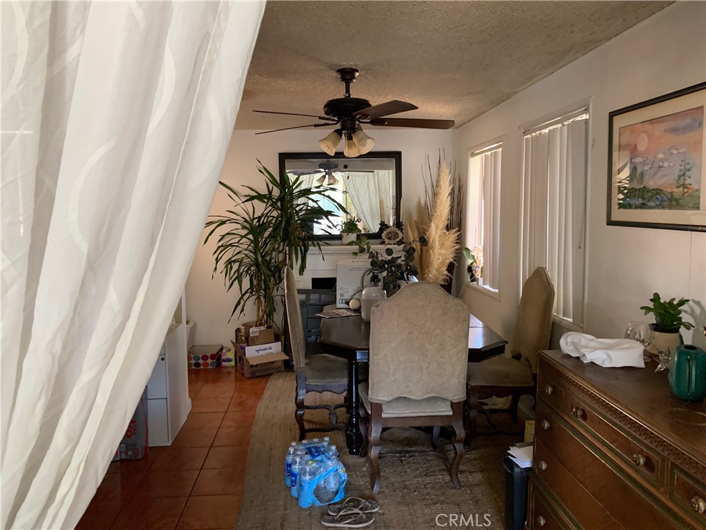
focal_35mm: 26
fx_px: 530
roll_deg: -0.2
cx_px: 353
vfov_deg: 53.1
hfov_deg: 67.3
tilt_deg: -4.5
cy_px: 265
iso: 250
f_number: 1.8
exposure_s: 1/60
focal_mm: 4.25
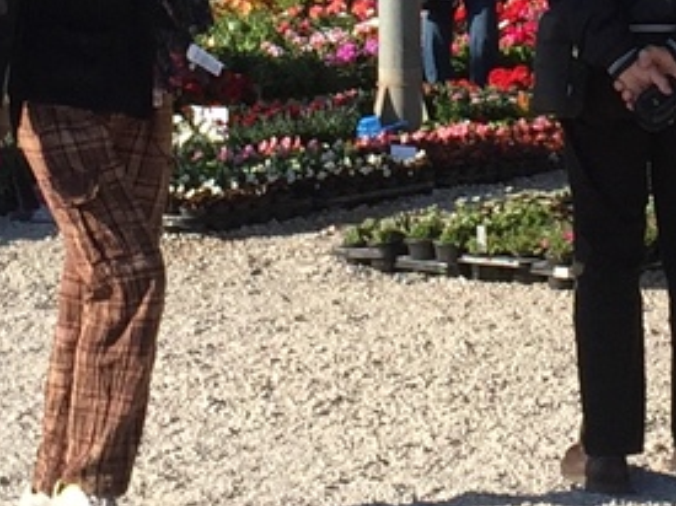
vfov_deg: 8.5
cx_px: 484
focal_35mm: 169
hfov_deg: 11.7
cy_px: -376
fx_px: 3299
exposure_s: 1/1364
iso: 32
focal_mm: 4.15
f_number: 2.2
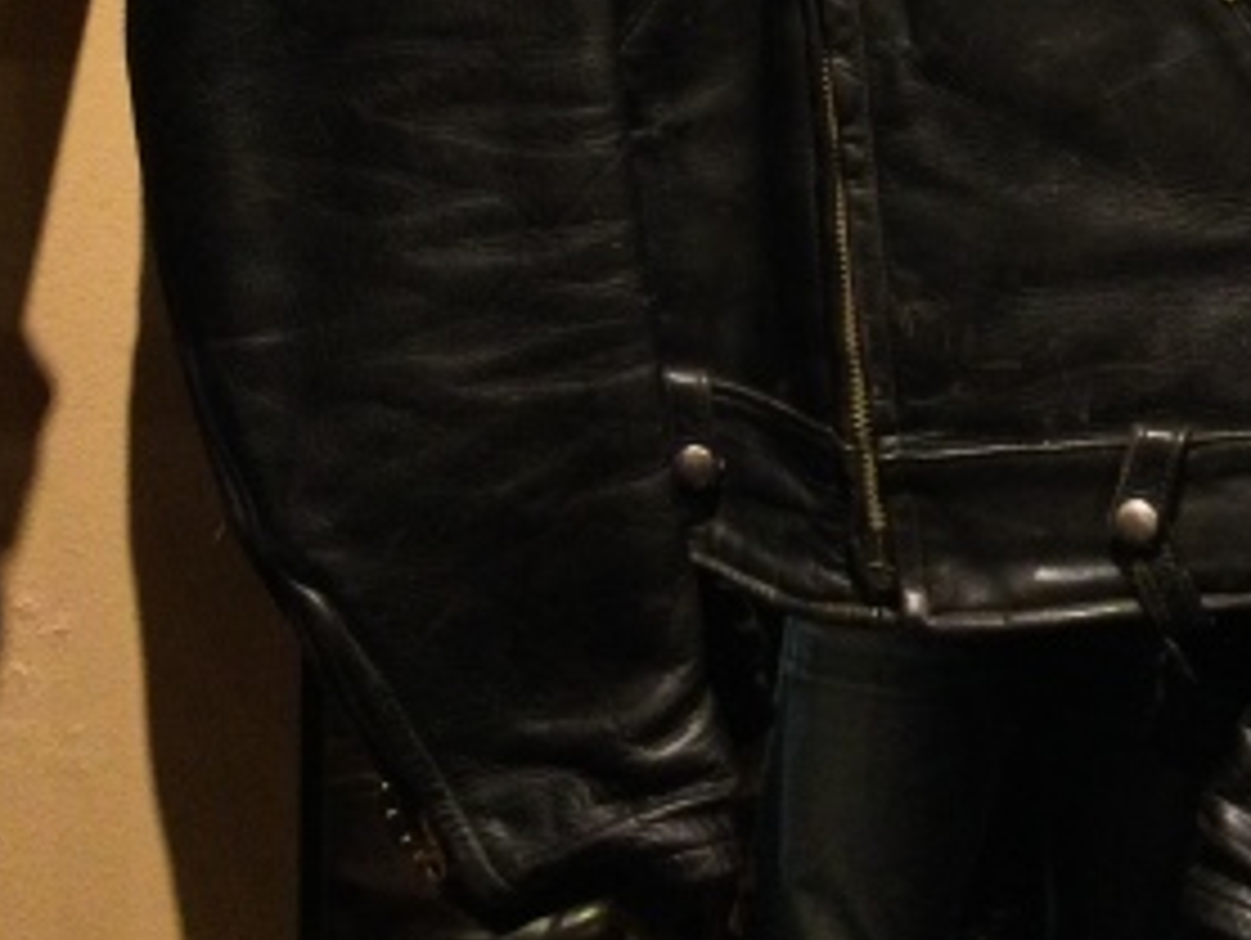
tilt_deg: -5.6
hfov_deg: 24.7
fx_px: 2821
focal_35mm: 78
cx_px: 940
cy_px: -223
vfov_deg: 17.9
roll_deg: -0.3
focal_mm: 3.3
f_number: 2.4
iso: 125
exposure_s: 1/33
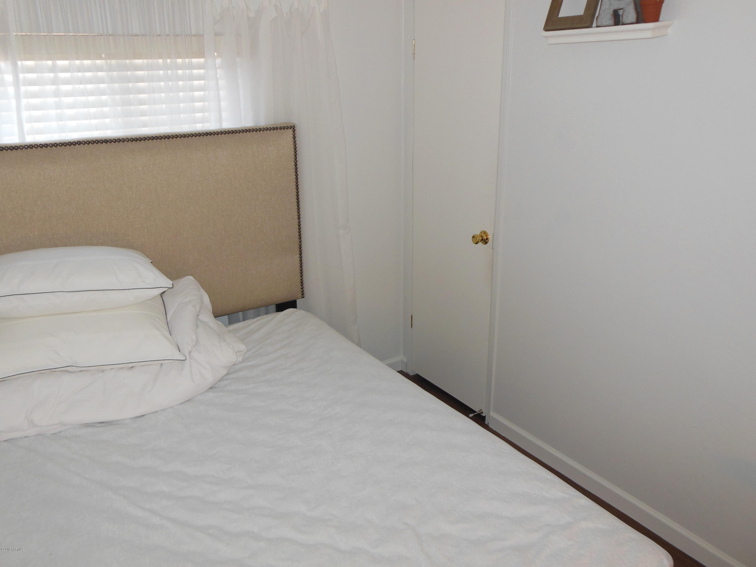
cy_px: 284
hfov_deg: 61.7
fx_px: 633
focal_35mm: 29
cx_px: 378
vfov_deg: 48.2
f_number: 3.3
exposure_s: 1/25
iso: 200
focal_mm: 5.2
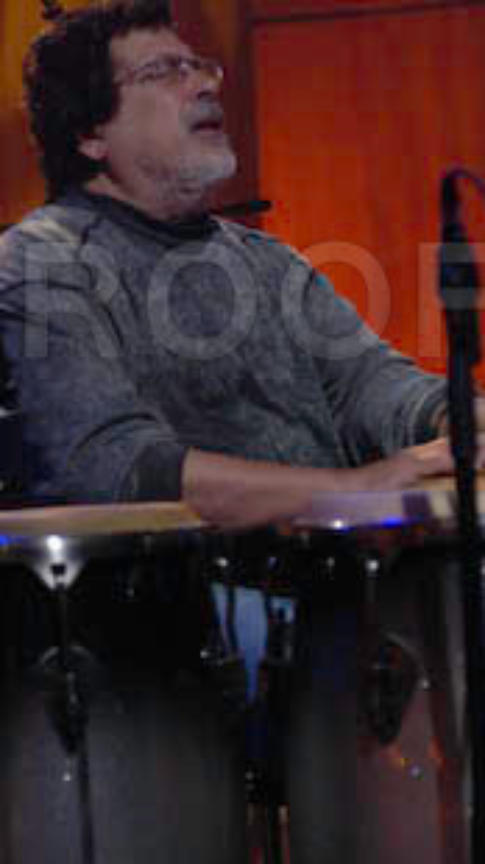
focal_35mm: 142
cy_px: 334
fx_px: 3252
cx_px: 192
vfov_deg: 15.1
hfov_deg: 8.5
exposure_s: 1/200
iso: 800
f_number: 3.2
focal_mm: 70
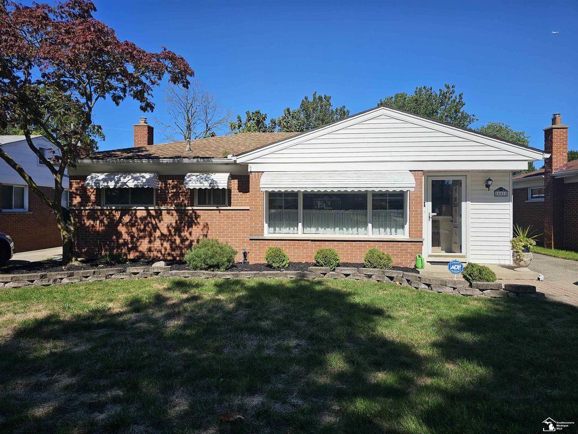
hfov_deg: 73.9
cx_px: 289
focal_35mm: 23
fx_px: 384
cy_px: 217
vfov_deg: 58.9
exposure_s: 1/1076
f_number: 1.7
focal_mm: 6.3
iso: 10
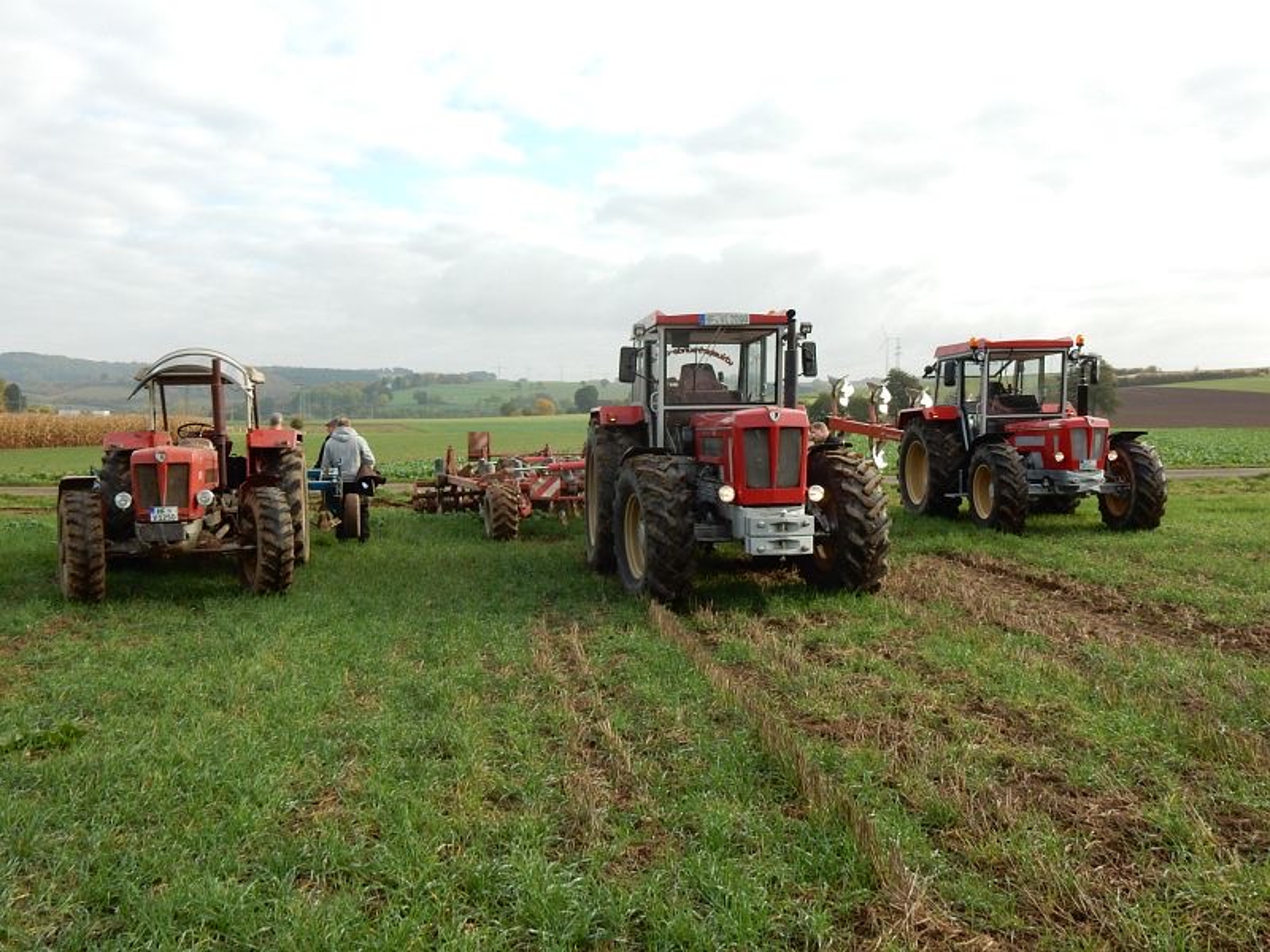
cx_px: 635
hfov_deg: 51.4
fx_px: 1321
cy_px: 476
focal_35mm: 36
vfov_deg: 39.7
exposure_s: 1/400
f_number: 4
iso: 125
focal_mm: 6.4
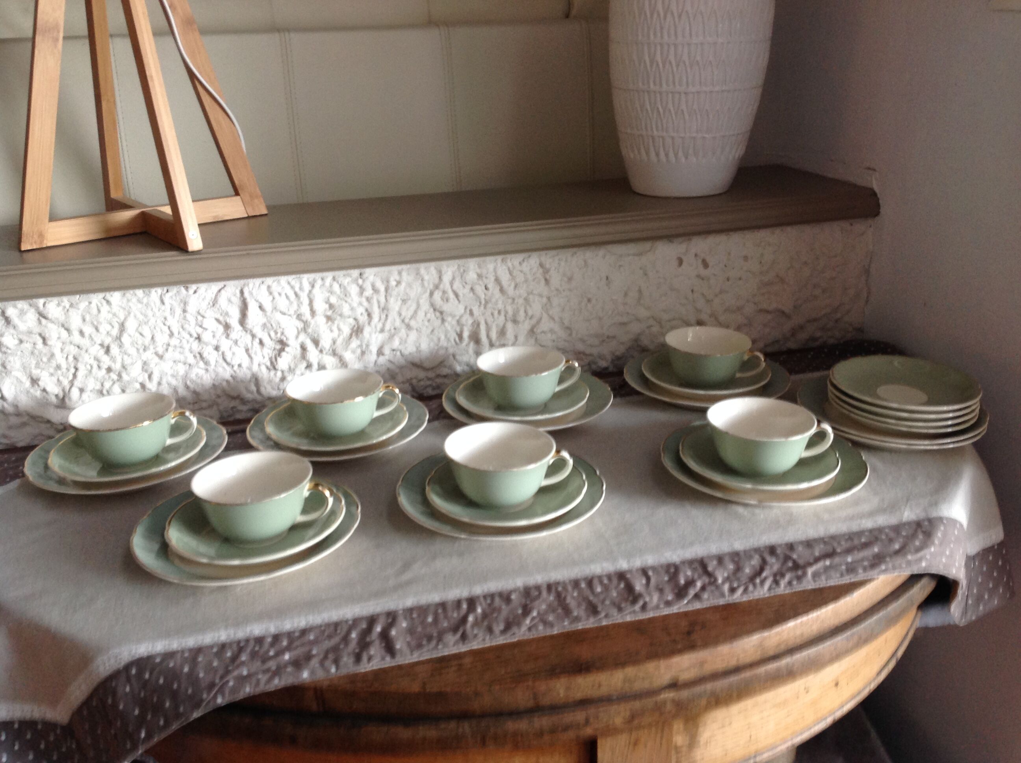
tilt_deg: -20.6
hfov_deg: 52.7
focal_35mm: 35
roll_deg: +1.5
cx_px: 510
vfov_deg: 40.6
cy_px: 382
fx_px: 1031
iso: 100
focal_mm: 4.28
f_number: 2.4
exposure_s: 1/15
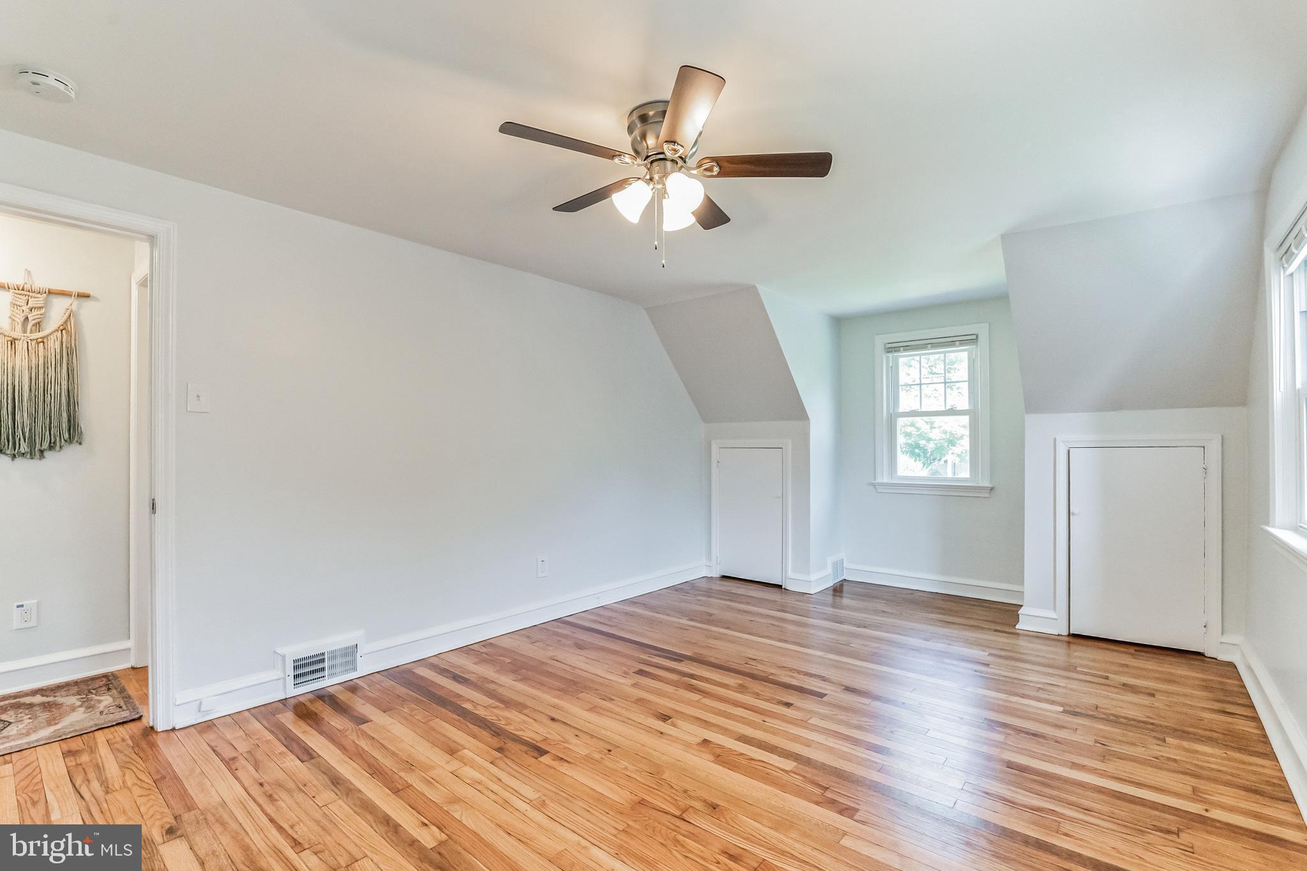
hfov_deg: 95.0
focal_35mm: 16
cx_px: 654
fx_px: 599
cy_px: 436
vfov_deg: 72.0
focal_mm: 16.5
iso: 3200
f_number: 8
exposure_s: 1/100
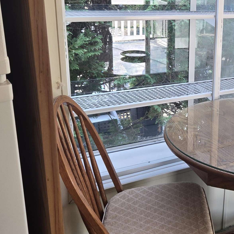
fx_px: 405
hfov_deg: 30.4
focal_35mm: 53
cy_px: 105
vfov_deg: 32.2
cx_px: 223
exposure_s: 1/120
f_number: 1.8
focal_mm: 5.4
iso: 80
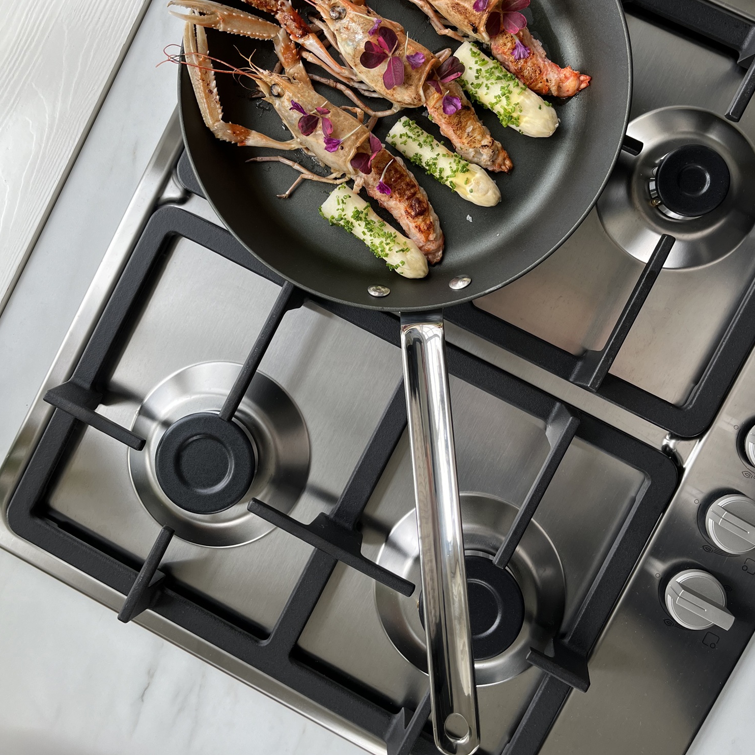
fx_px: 765
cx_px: 379
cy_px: 305
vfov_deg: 52.2
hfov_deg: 52.5
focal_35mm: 31
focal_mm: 5.1
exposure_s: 1/376
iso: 50
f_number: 1.6
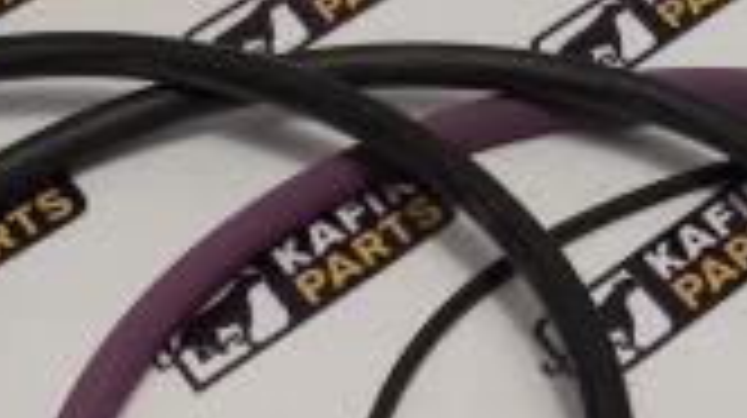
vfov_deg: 10.3
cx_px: 432
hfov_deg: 19.5
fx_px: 2177
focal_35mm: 110
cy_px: 762
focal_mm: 2.93
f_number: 2.4
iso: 40
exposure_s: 1/50
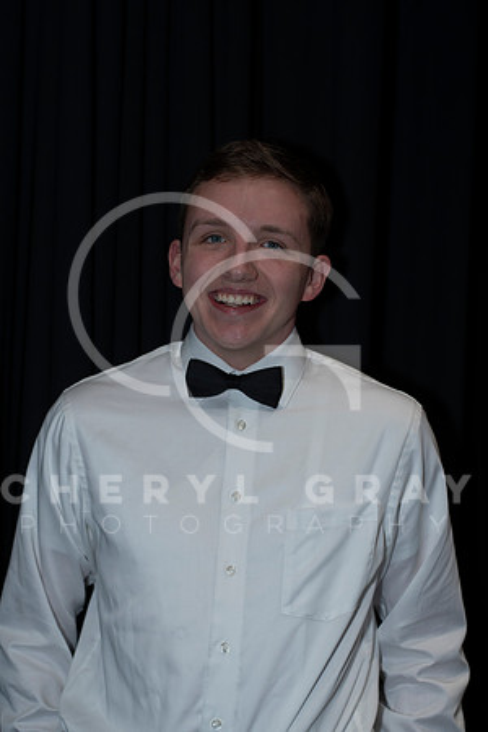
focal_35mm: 75
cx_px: 244
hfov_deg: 18.2
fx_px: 1525
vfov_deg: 27.0
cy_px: 366
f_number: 2.8
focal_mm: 50
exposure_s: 1/400
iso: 250
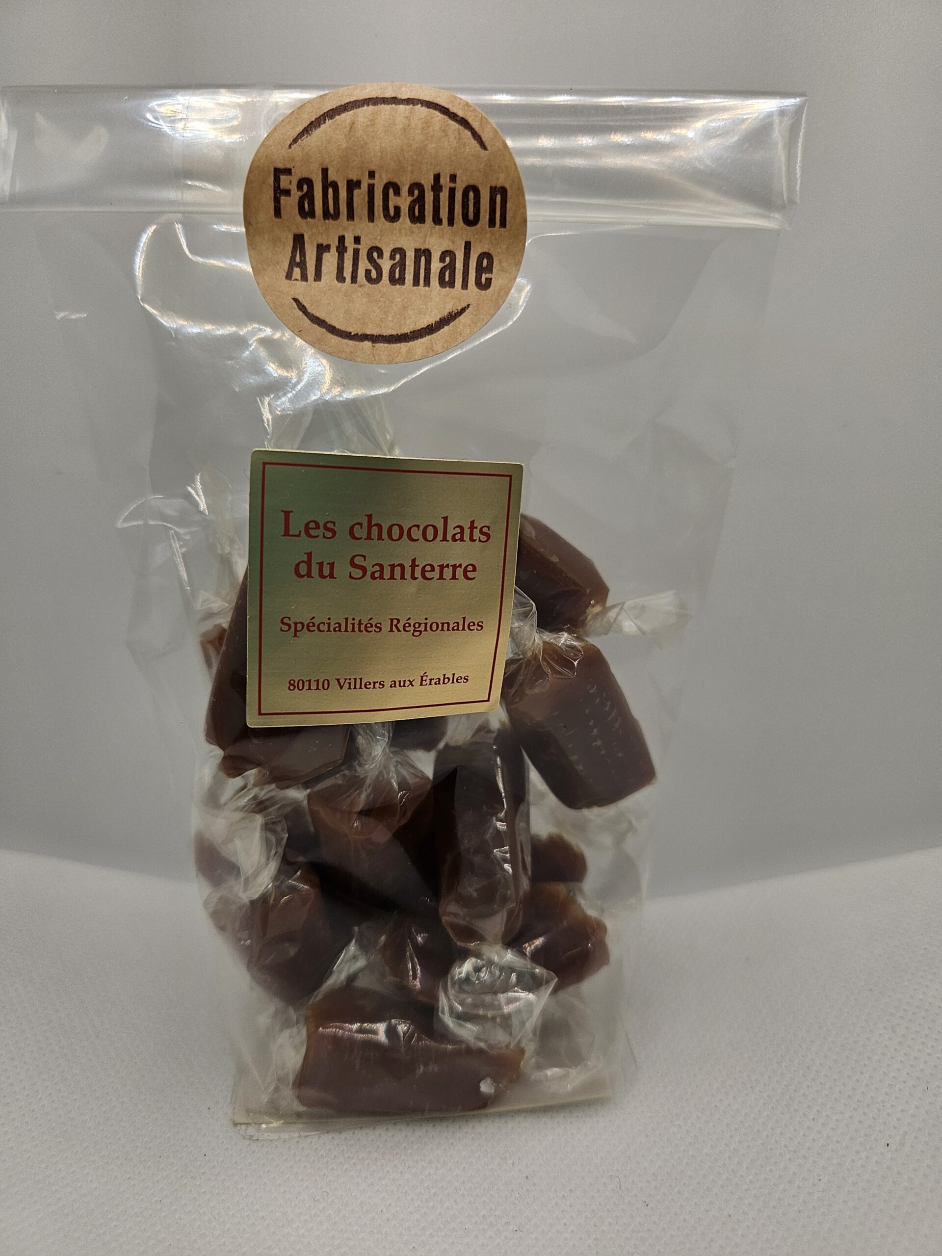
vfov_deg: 73.9
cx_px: 471
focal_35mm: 23
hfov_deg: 58.9
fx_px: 835
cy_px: 628
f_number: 1.8
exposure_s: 1/1129
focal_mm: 5.4
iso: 40
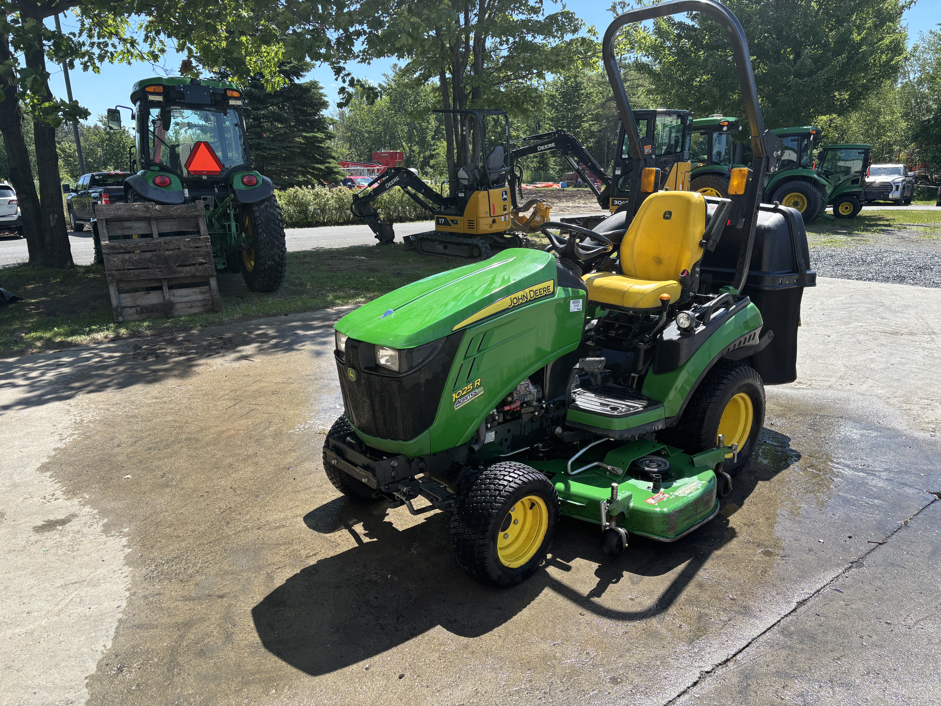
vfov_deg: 53.1
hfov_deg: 67.3
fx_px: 707
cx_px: 470
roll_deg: +0.2
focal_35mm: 26
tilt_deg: -14.6
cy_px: 353
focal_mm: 5.96
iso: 50
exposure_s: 1/1248
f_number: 1.6
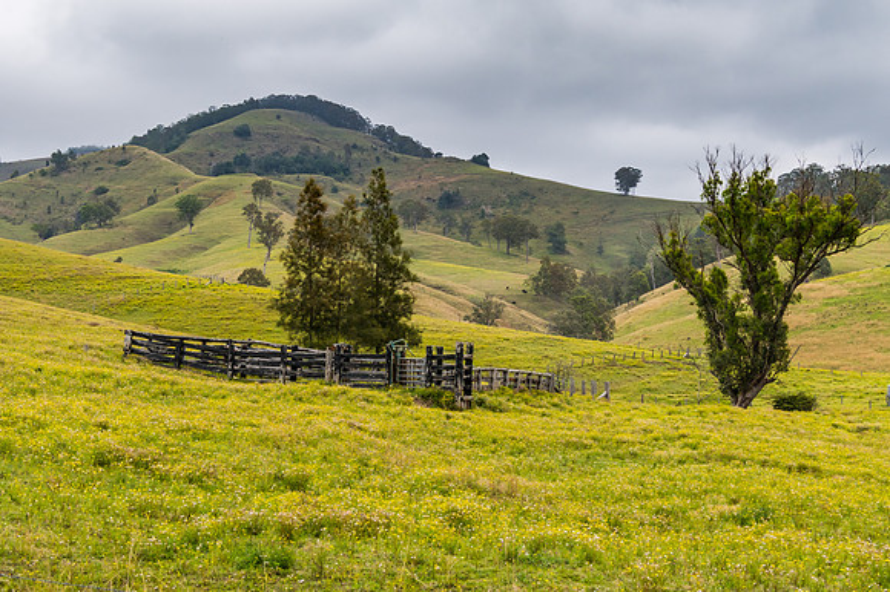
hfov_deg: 37.7
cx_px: 445
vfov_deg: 25.6
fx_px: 1305
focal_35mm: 53
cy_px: 296
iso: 125
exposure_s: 1/50
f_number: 11
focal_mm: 35
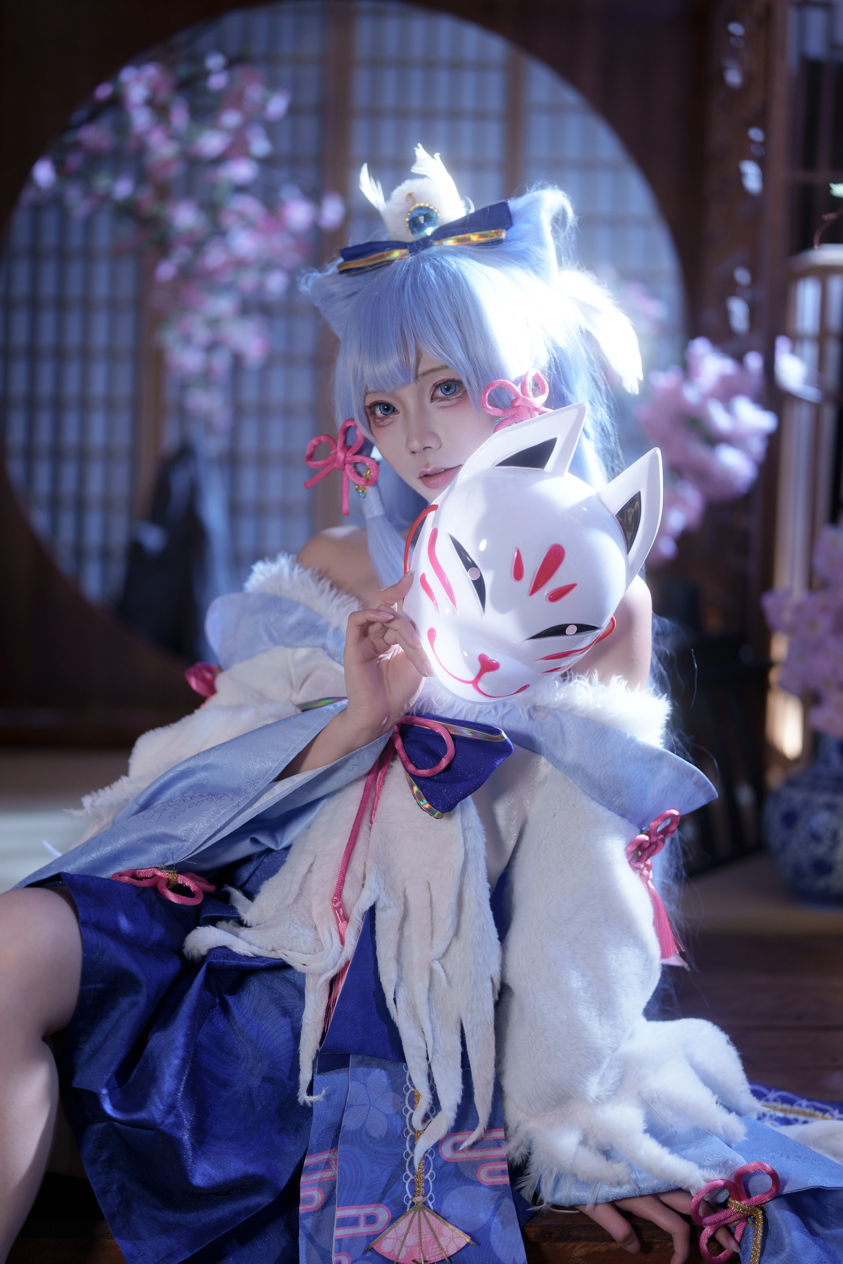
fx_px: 1756
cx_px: 422
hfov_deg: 27.0
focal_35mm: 50
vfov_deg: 39.6
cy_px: 632
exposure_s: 1/400
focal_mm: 50
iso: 200
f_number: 1.4
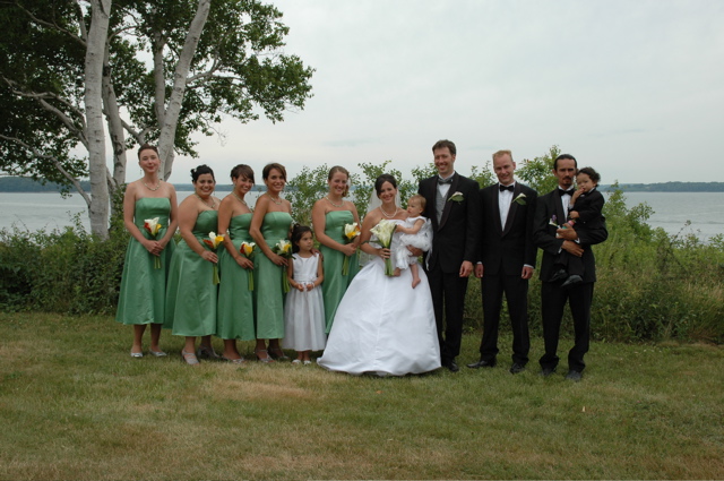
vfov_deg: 39.9
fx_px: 663
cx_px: 362
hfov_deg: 57.3
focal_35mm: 33
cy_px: 240
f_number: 8
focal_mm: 22
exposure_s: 1/250
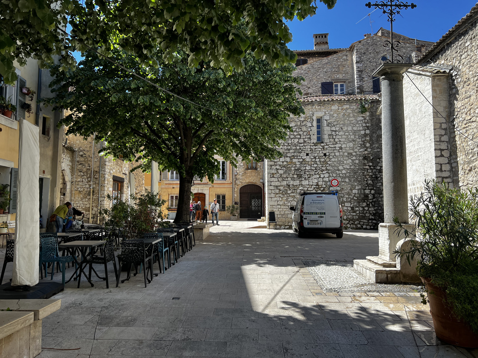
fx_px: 359
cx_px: 239
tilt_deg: +5.1
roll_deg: -0.1
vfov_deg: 53.1
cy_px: 179
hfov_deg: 67.3
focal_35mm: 26
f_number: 1.5
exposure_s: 1/1196
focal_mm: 5.7
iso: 50
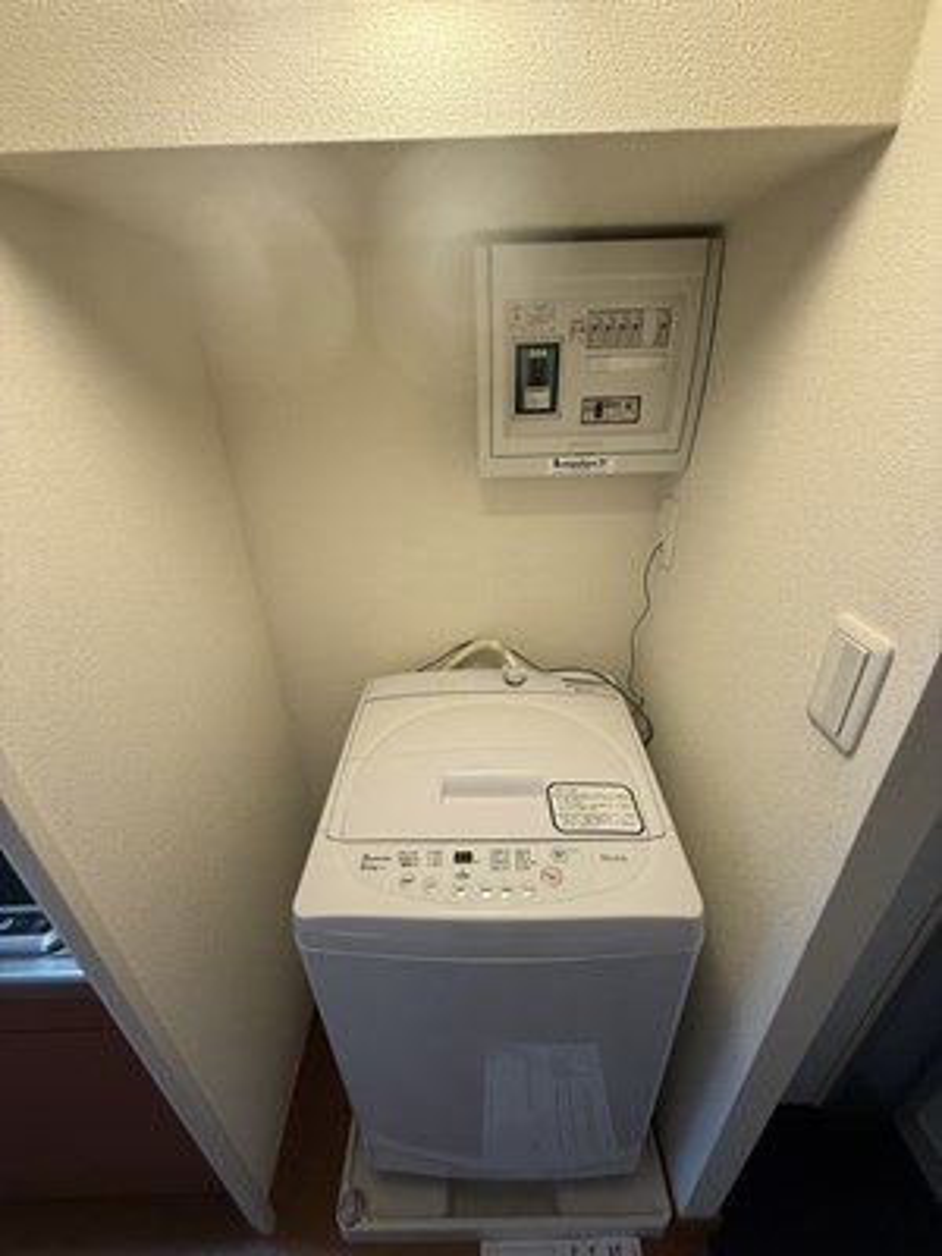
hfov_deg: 85.7
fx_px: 508
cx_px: 471
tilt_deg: -25.5
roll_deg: +1.9
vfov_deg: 102.1
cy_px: 628
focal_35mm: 14
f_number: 2.2
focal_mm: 2.22
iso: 200
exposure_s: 1/50
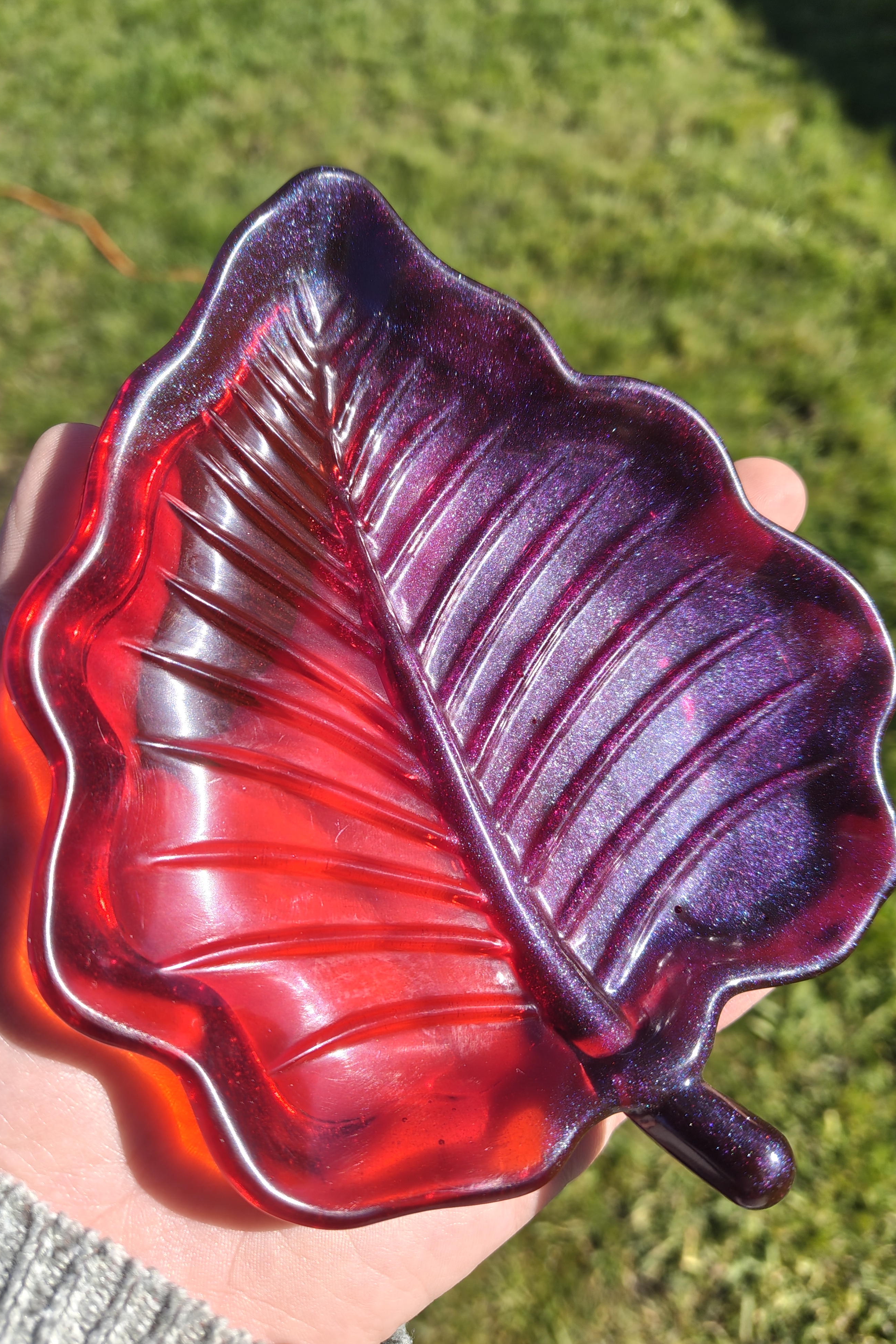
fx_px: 971
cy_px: 666
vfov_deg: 69.4
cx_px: 440
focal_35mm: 26
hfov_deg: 49.5
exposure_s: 1/574
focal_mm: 5.56
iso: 50
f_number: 1.88
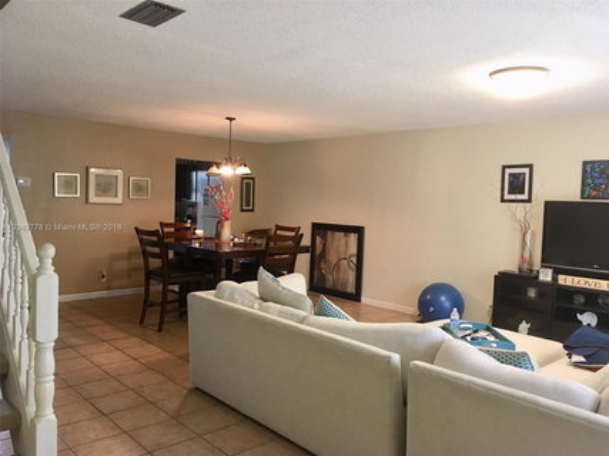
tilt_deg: -3.8
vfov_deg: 48.2
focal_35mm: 29
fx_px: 510
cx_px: 304
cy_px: 228
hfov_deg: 61.7
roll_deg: -2.8
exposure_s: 1/30
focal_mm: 4.15
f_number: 2.2
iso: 160
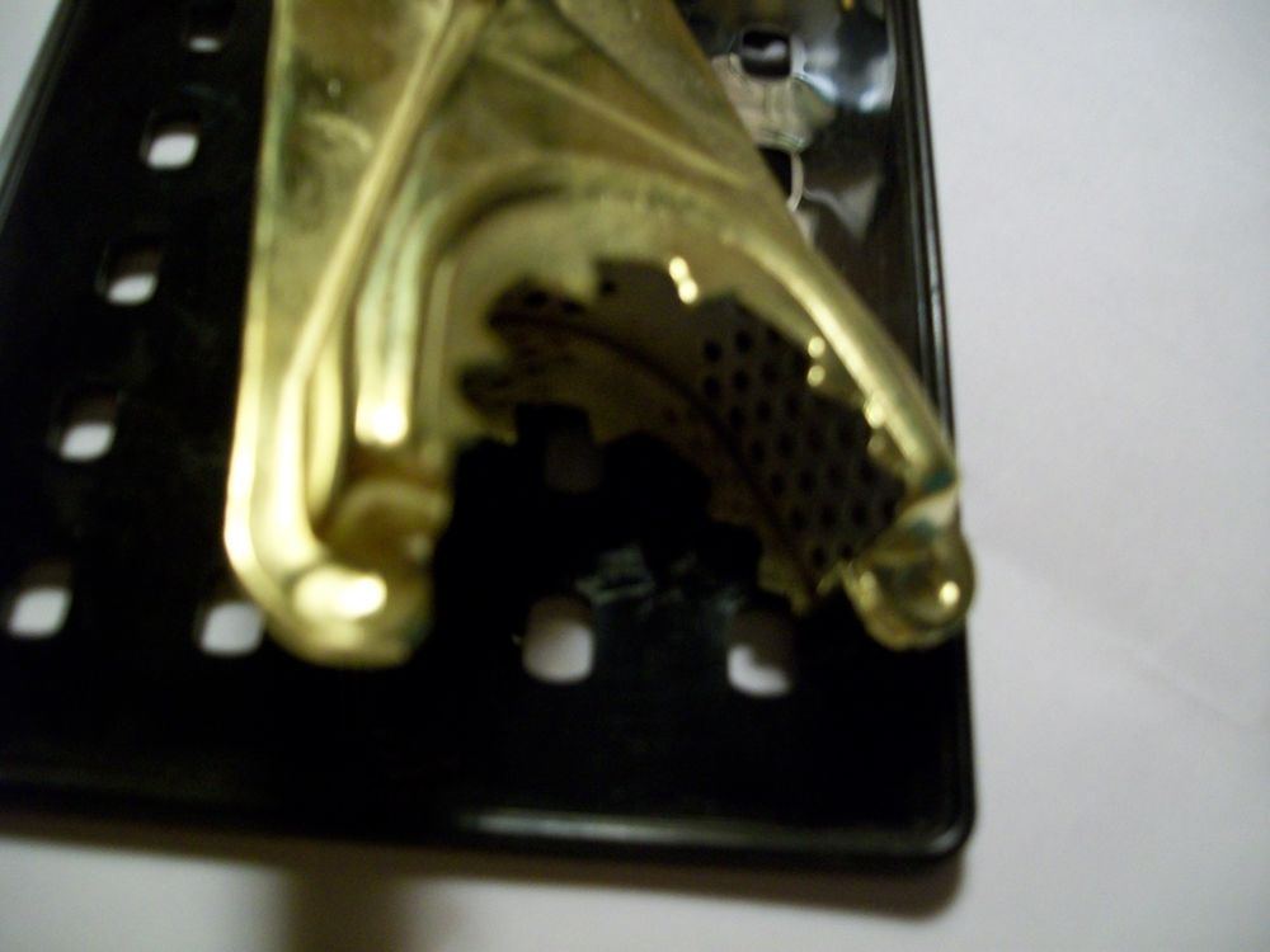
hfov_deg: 54.0
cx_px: 635
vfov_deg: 41.8
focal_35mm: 34
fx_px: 1247
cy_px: 476
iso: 200
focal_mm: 6.1
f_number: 2.7
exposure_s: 1/8
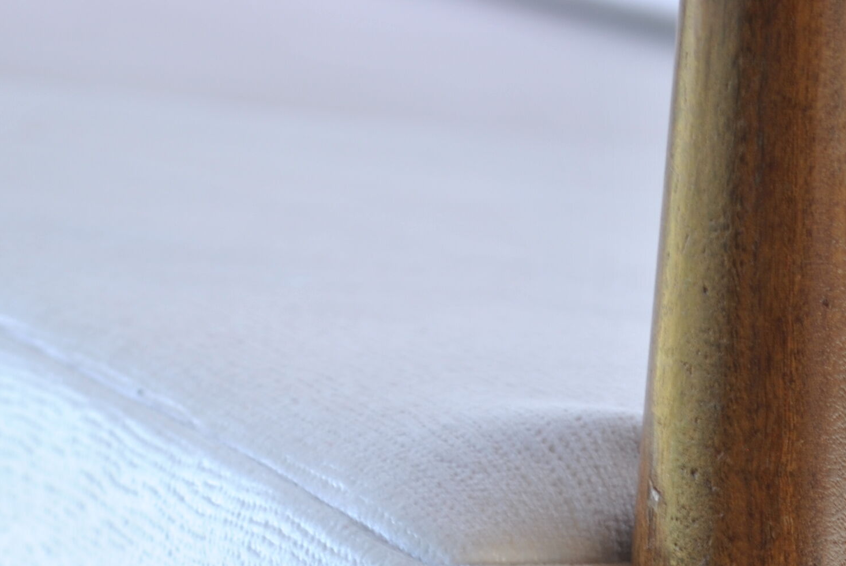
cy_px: 710
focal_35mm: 190
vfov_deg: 7.2
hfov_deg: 10.8
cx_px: 607
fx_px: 4470
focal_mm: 48
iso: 100
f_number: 5.6
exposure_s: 1/25
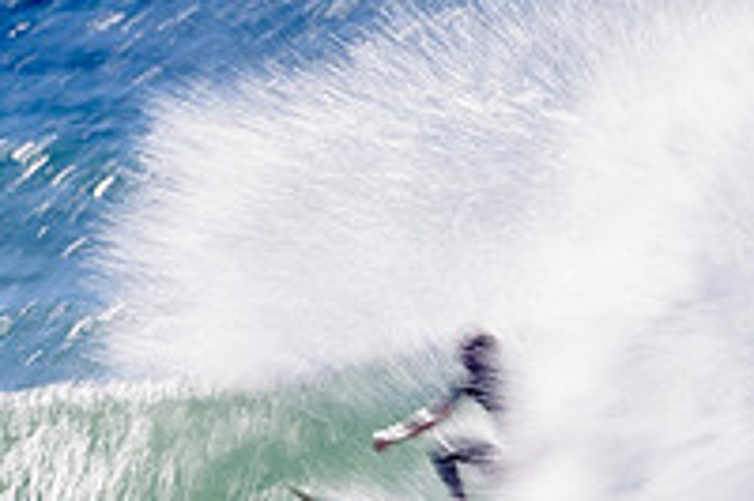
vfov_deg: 0.9
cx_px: 518
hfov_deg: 1.3
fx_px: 33357
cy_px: 550
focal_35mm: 1594
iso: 31
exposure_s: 1/20
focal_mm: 500
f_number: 10
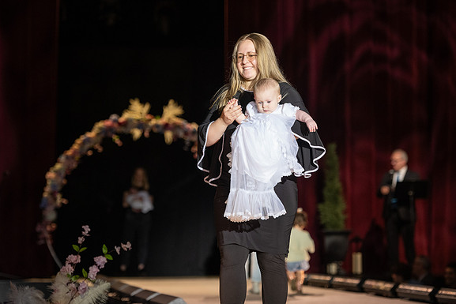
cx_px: 250
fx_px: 1634
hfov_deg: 15.9
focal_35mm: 129
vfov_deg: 10.6
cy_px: 166
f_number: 2.8
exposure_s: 1/800
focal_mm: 112
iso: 1000
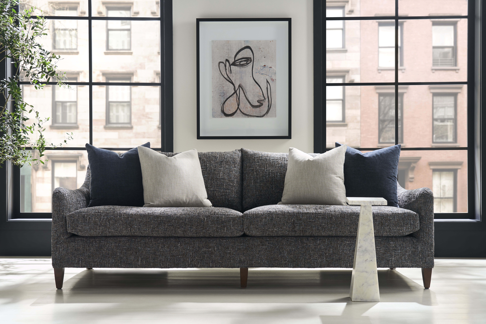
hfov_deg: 35.1
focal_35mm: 57
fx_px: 769
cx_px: 243
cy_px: 162
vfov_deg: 23.8
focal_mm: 57
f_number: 5.6
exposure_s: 1/100
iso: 160
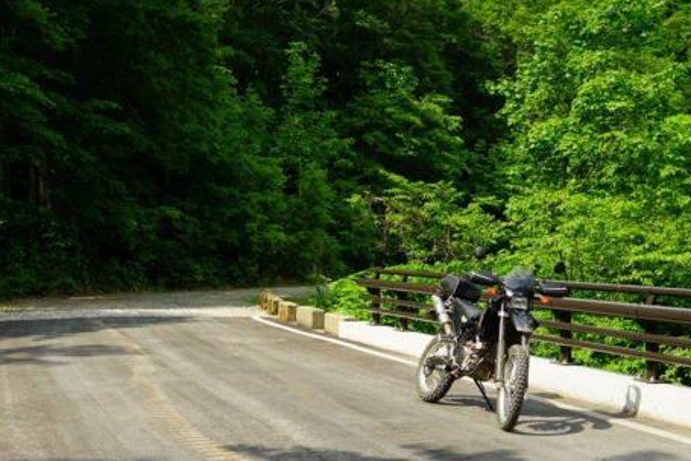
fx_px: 980
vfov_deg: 26.5
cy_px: 223
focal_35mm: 51
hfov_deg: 38.5
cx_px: 238
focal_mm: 29
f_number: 8
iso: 100
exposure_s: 1/100
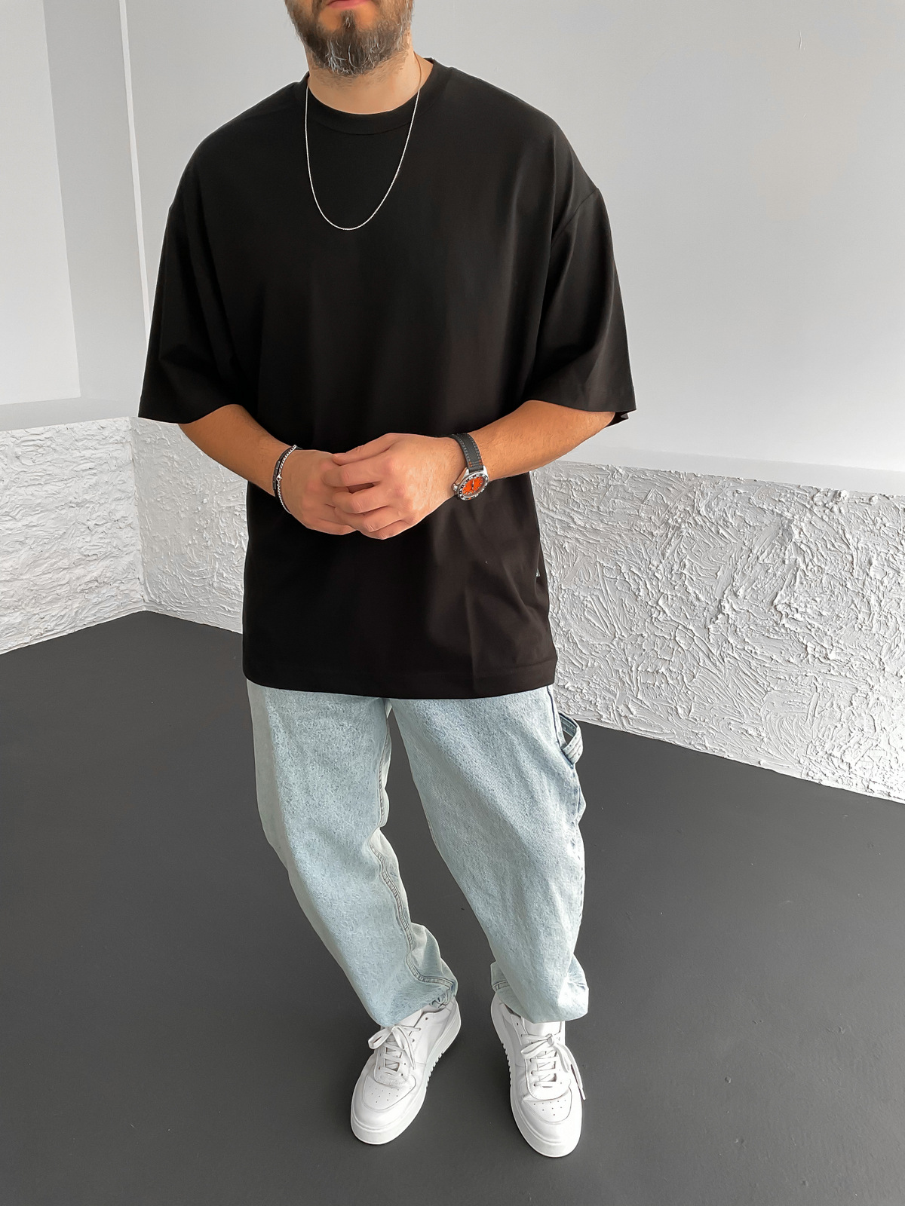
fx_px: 1011
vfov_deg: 61.7
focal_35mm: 29
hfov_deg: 48.2
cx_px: 452
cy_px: 603
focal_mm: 3
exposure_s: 1/120
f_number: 1.8
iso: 50
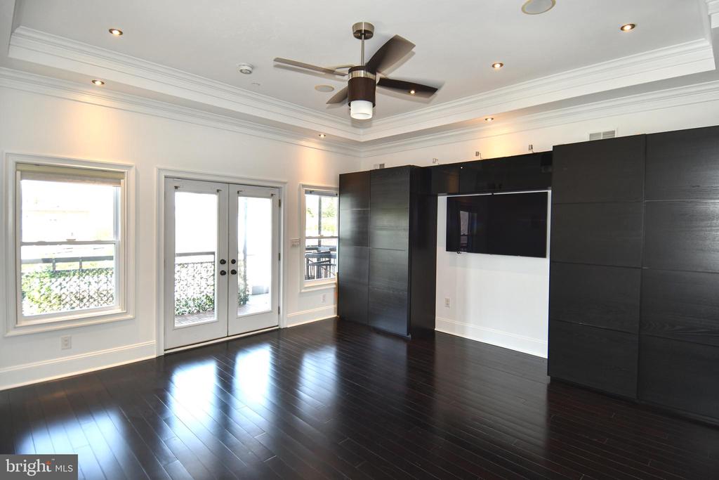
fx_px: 360
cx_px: 360
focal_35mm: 18
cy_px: 240
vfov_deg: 67.4
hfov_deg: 90.0
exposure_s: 1/60
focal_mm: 12
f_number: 4
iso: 200
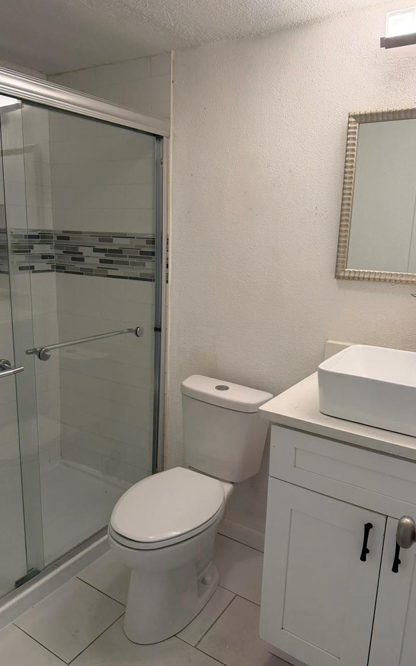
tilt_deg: -12.7
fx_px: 472
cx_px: 206
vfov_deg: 70.4
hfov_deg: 47.6
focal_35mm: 26
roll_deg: -1.3
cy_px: 335
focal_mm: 6.76
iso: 160
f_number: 1.78
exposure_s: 1/120
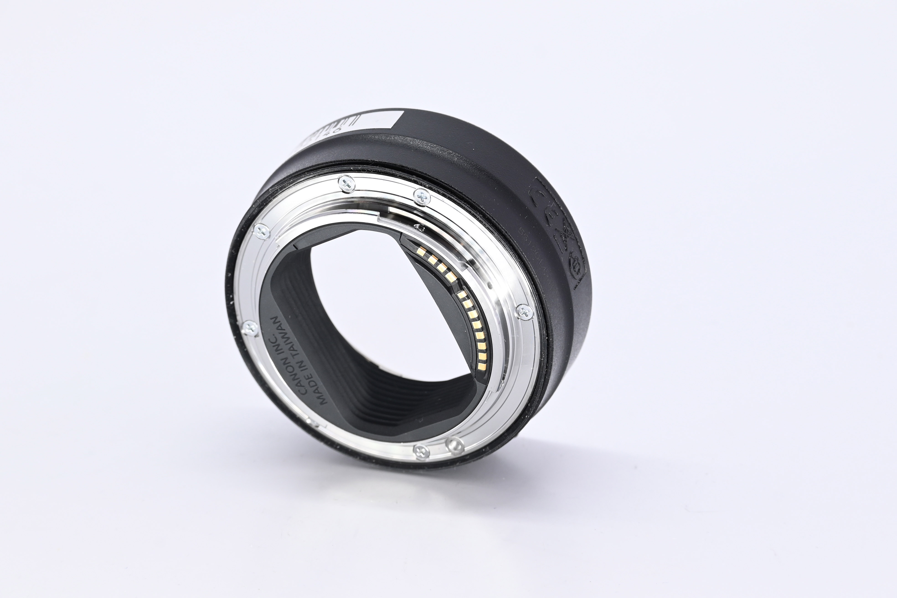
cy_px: 299
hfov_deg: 17.3
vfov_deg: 11.6
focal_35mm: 118
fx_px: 2940
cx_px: 448
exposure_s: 1/160
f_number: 9
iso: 500
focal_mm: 79
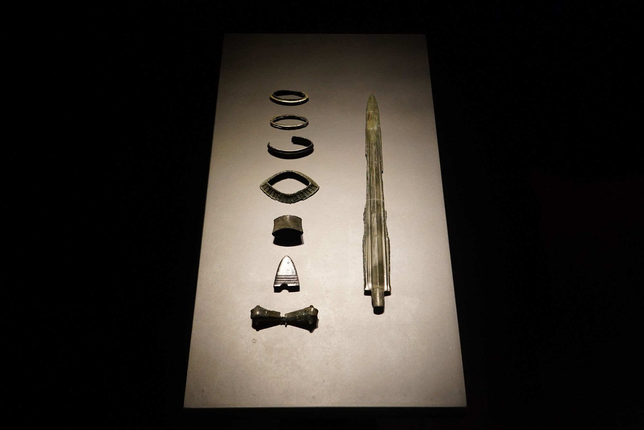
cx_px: 322
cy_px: 215
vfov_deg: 53.1
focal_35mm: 24
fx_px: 429
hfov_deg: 73.7
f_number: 3.5
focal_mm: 24
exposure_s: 1/80
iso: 3200
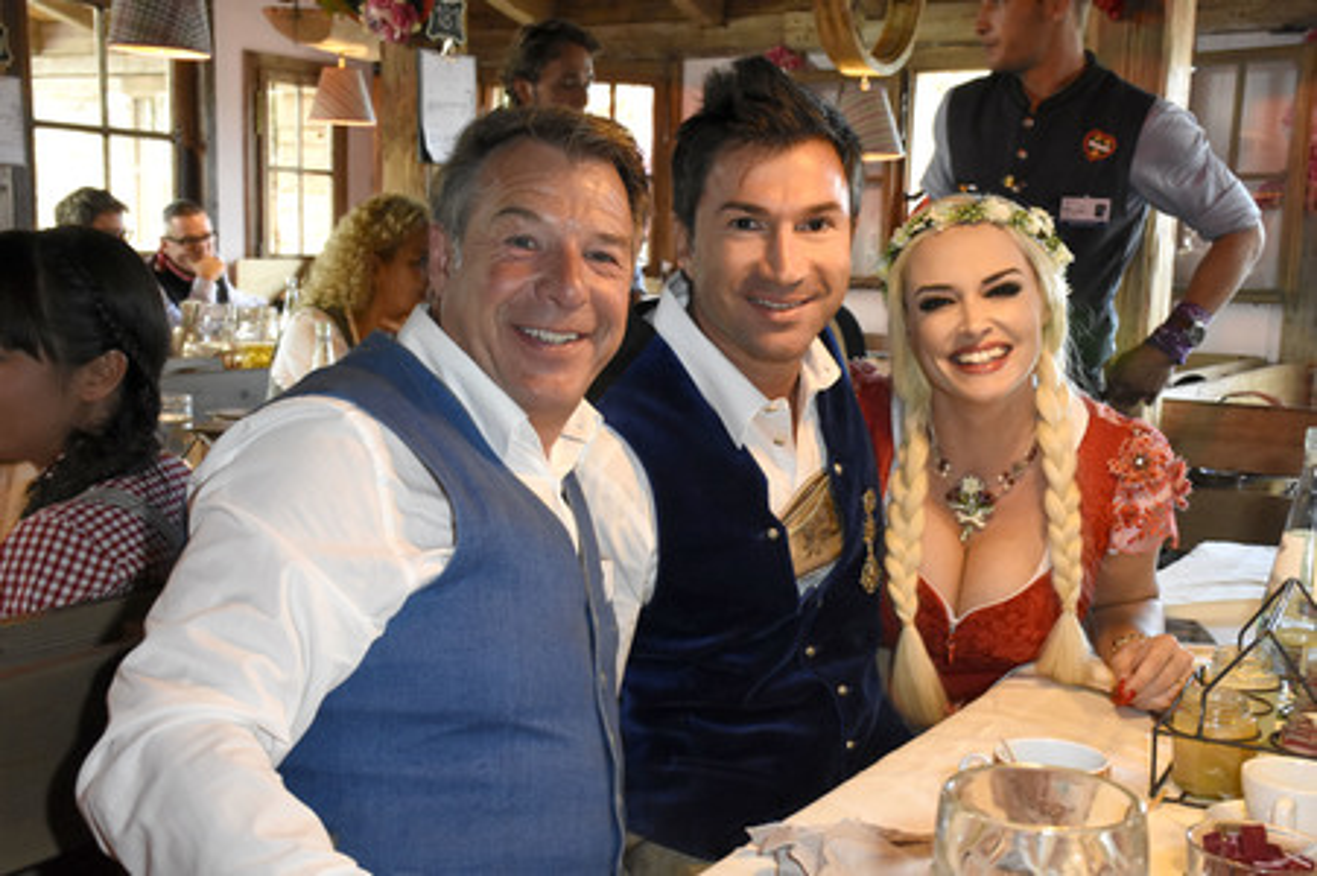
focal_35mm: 45
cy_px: 438
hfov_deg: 43.6
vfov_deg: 29.8
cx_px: 658
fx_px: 1645
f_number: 6.3
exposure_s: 1/60
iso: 3200
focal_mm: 30
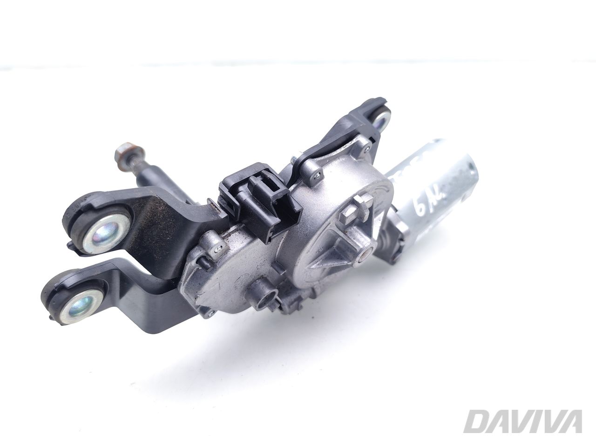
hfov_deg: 63.4
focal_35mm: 28
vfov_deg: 49.7
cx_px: 298
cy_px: 224
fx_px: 482
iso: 125
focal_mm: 6.19
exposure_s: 1/100
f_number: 1.65
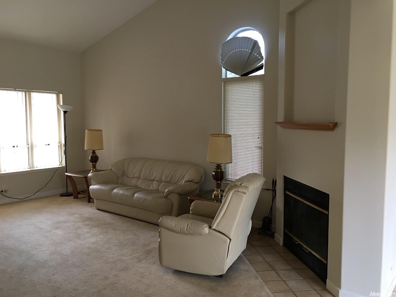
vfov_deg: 48.2
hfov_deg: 61.7
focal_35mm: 29
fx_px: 332
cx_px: 198
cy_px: 148
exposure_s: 1/15
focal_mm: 4.15
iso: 64
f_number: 2.2
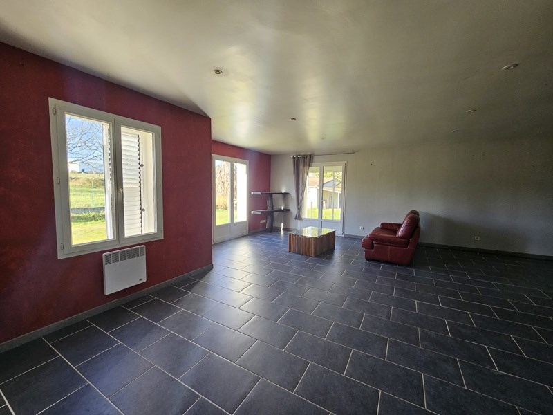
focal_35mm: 13
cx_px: 276
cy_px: 208
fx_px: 208
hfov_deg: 106.2
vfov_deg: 89.9
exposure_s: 1/77.4
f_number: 2.2
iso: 125
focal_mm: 2.2
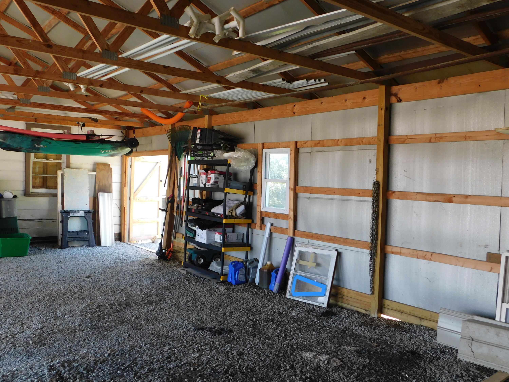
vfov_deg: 46.8
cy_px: 191
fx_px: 441
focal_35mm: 30
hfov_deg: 60.0
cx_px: 254
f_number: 3.2
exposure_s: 1/60
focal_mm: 5.3
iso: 125
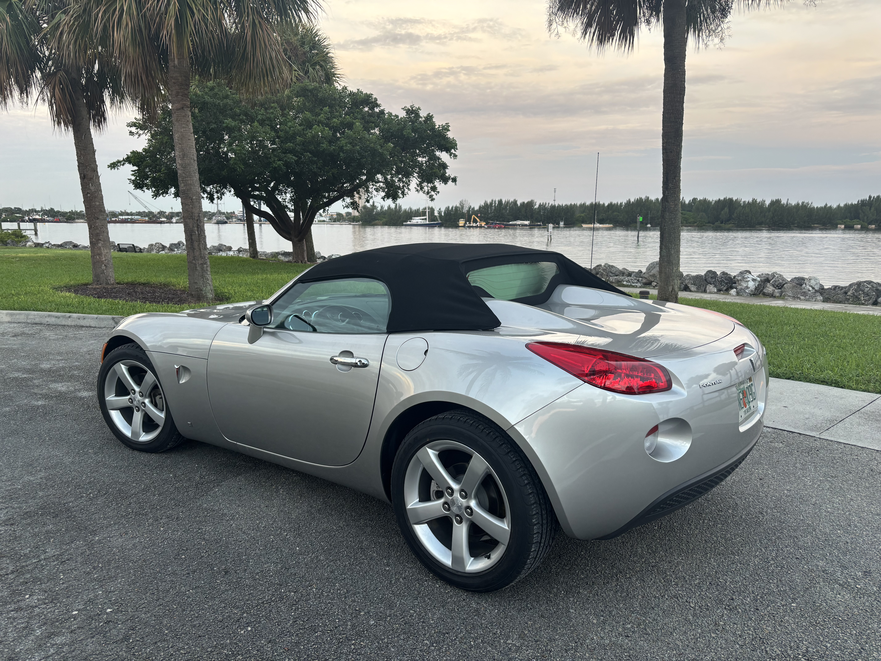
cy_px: 330
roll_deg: -0.7
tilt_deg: -10.5
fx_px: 662
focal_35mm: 26
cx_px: 440
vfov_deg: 53.1
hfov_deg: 67.3
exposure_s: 1/121
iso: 100
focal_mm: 5.96
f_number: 1.6
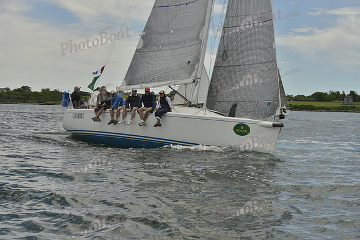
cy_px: 120
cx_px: 180
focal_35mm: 80
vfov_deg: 17.1
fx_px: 800
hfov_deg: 25.4
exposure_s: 1/1600
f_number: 9
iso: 280
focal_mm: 80
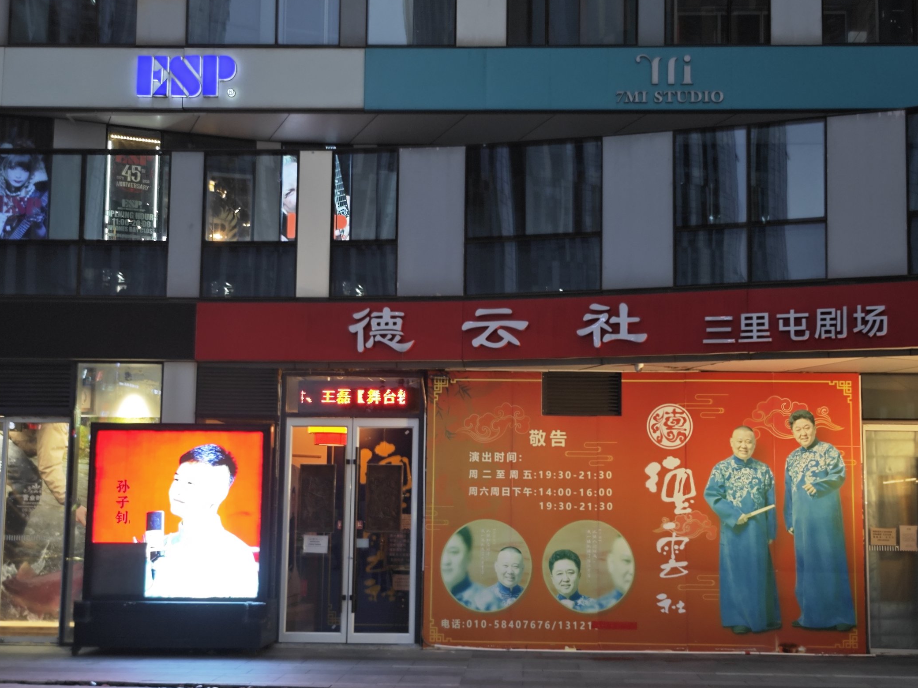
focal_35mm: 42
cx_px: 484
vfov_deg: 34.2
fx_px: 1114
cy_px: 417
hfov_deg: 44.8
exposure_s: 1/57.1
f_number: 1.9
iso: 100
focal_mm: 8.7
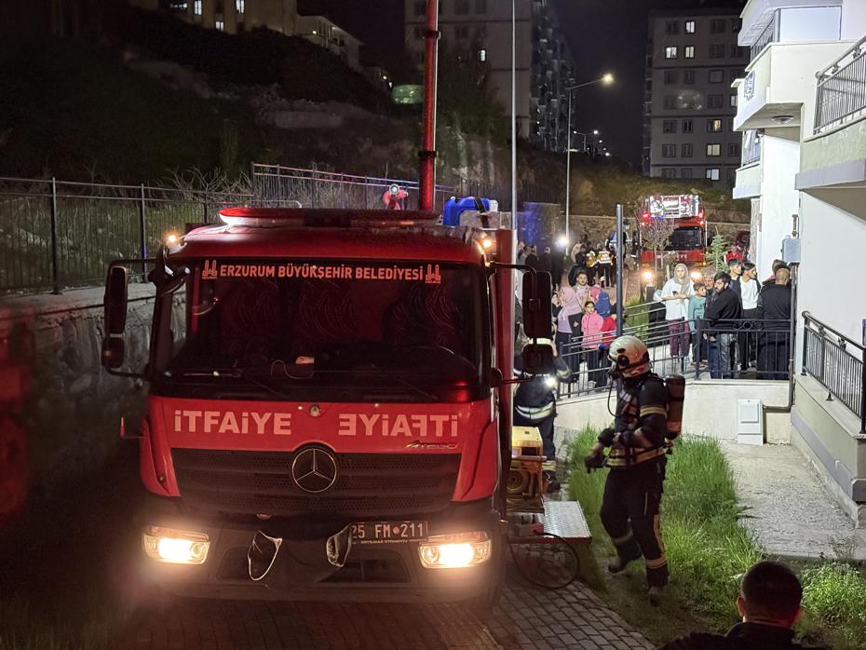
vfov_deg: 30.3
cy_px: 325
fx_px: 1201
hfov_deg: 39.6
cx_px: 433
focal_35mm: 48
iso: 800
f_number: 1.78
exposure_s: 1/29
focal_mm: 6.76
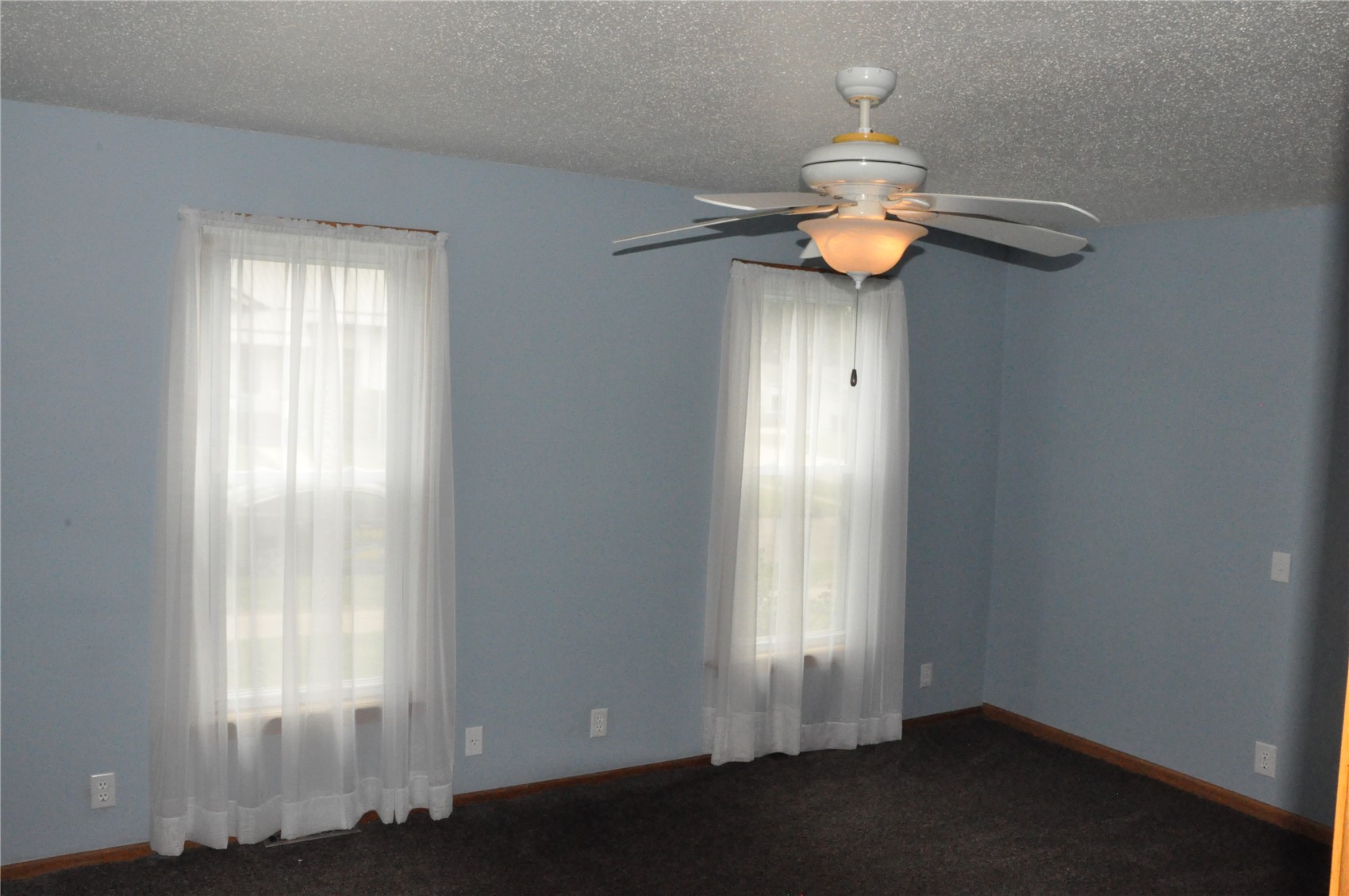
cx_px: 674
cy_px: 448
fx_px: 1010
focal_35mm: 27
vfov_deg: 47.8
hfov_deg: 67.4
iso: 3200
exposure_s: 1/200
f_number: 20
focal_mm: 18
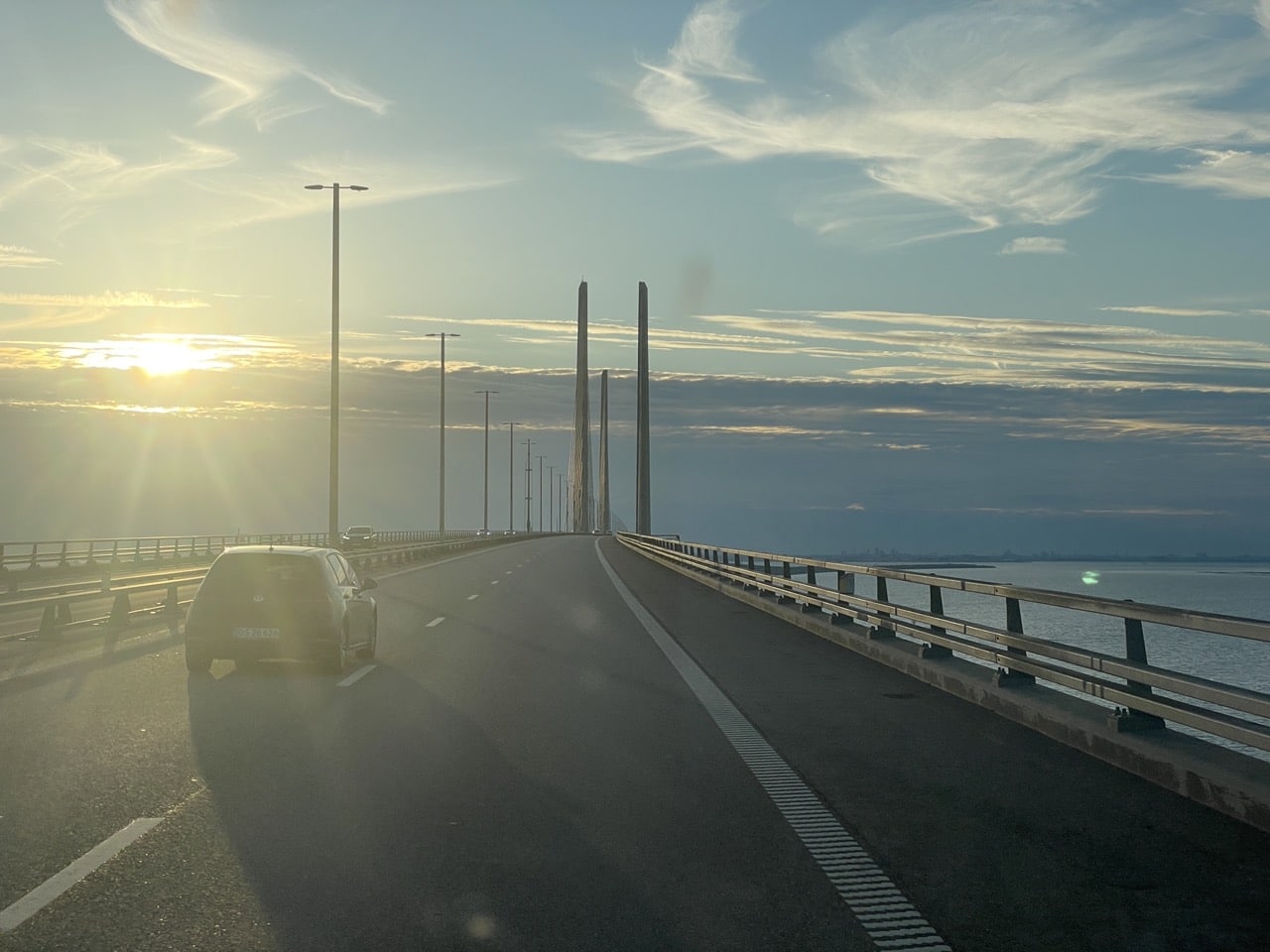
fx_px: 1908
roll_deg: -1.4
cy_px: 476
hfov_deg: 36.8
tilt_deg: +2.7
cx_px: 635
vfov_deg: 28.0
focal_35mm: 52
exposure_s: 1/1996
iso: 25
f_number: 2
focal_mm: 6
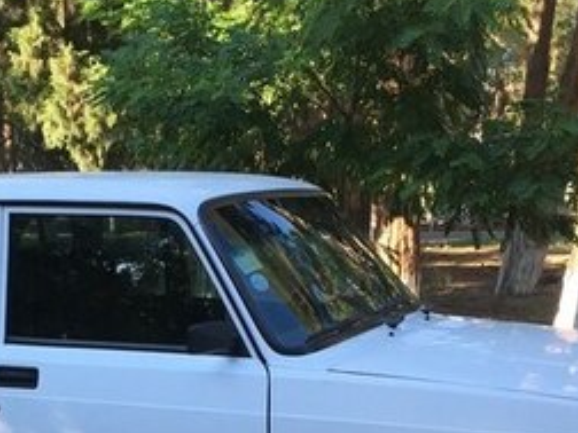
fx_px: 1269
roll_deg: +1.7
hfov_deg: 25.5
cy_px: 496
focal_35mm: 76
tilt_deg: -12.2
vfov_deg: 18.5
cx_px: 181
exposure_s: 1/204
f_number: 2.2
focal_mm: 4.15
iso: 25
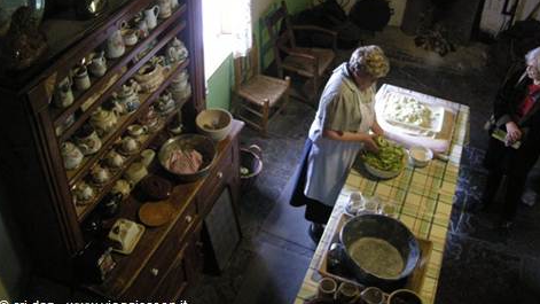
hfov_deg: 50.5
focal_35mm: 40
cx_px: 268
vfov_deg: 29.6
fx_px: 573
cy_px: 108
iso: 511
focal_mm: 7.5
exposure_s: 1/8
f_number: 2.7
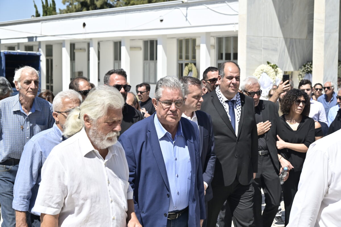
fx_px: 558
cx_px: 170
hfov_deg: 34.0
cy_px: 114
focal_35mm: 59
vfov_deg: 23.0
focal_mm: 59
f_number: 8
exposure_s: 1/1000
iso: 400
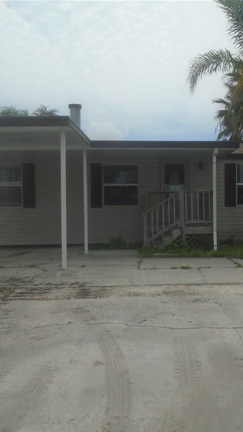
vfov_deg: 52.8
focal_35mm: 38
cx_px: 173
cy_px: 217
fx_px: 435
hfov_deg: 30.8
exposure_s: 1/500
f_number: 8
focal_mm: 4.6
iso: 100
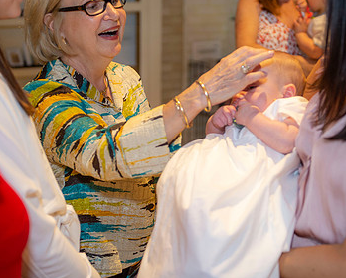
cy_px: 117
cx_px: 175
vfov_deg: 20.4
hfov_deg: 25.4
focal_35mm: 75
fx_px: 769
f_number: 2.8
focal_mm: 48
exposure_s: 1/100
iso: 640
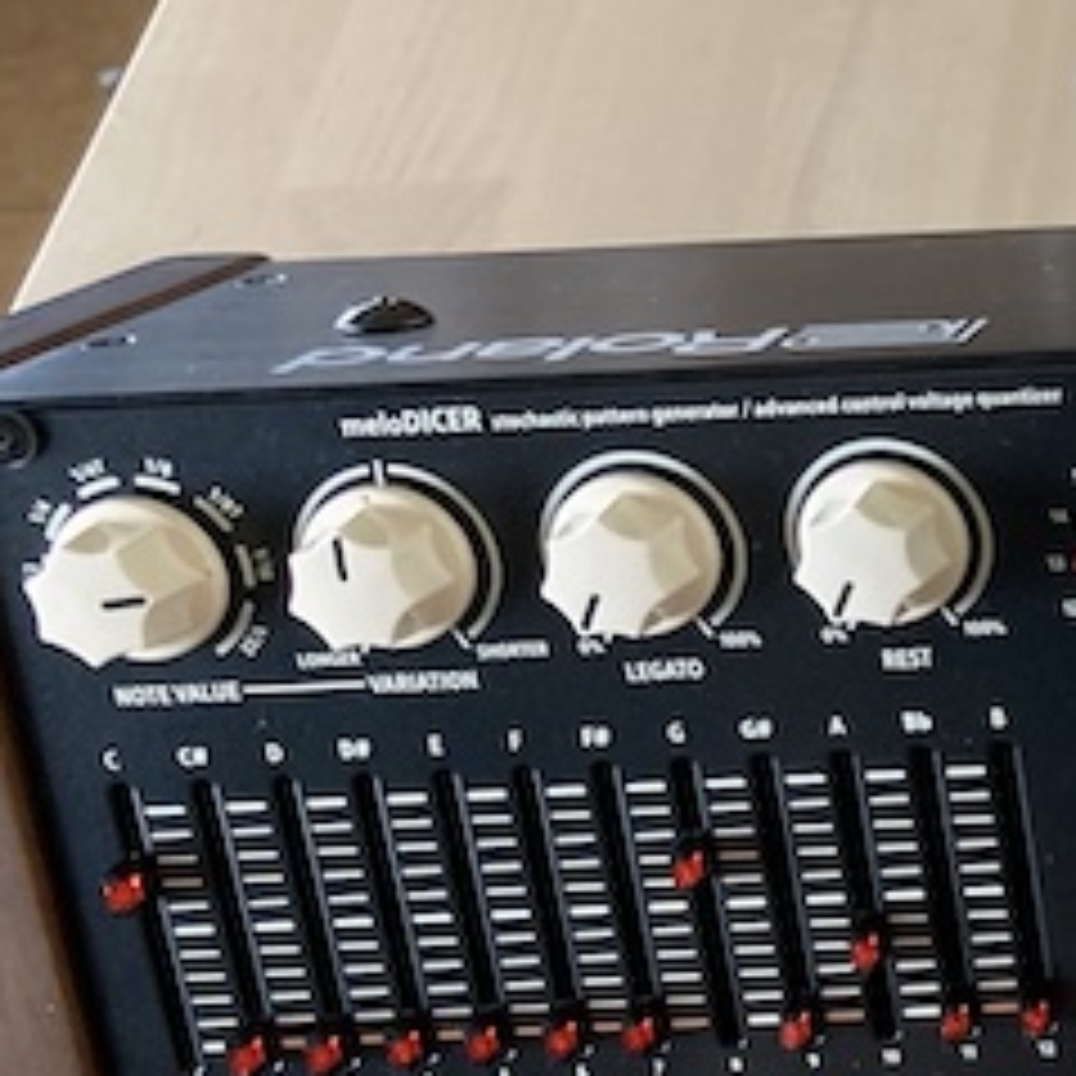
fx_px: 3095
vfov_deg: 19.6
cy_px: 783
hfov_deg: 16.8
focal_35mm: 88
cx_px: 1850
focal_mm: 3.99
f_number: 1.8
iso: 80
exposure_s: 1/64
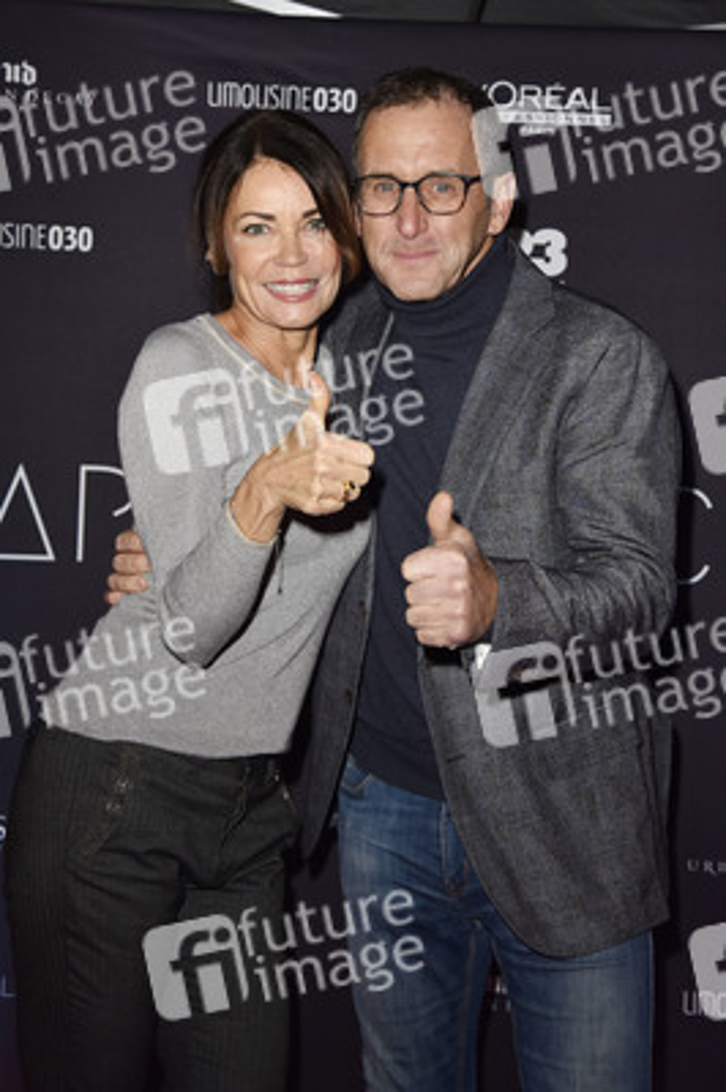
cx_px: 363
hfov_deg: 24.6
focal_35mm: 55
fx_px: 1667
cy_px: 546
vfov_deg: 36.3
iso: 800
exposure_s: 1/125
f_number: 5
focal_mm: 55
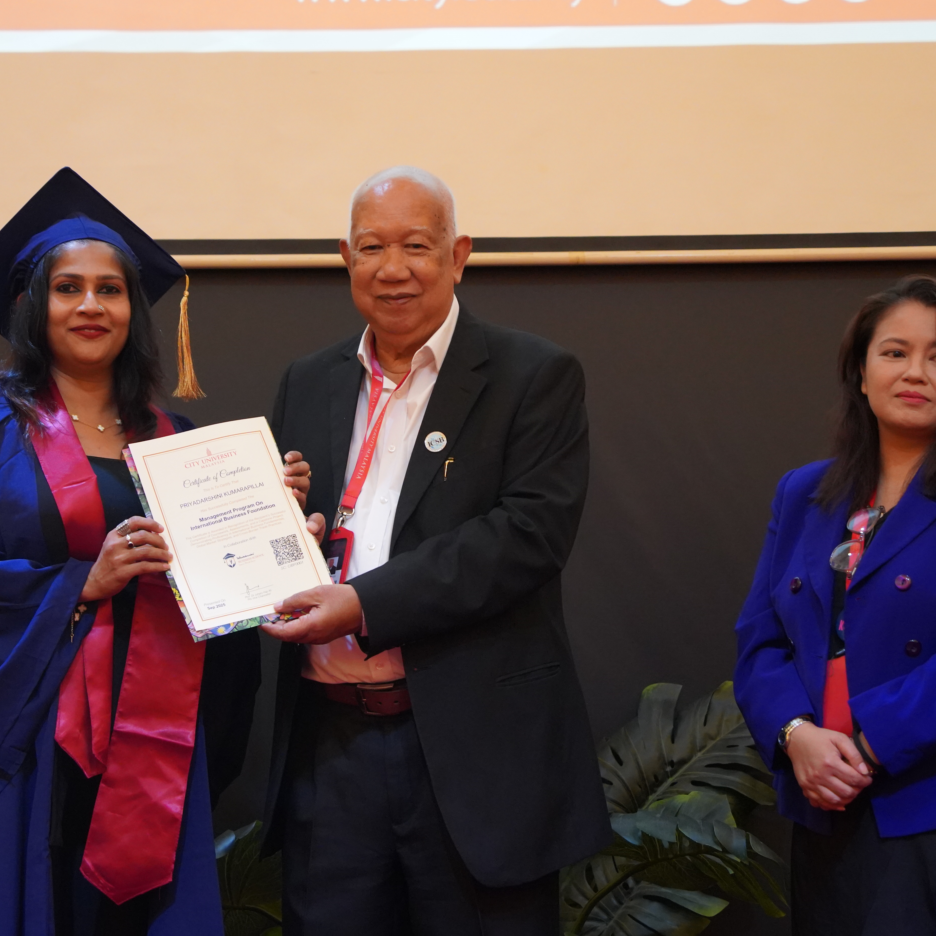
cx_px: 397
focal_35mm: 98
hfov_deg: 17.7
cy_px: 432
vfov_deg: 17.7
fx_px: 2998
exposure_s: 1/80
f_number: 4.5
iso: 6400
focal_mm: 71
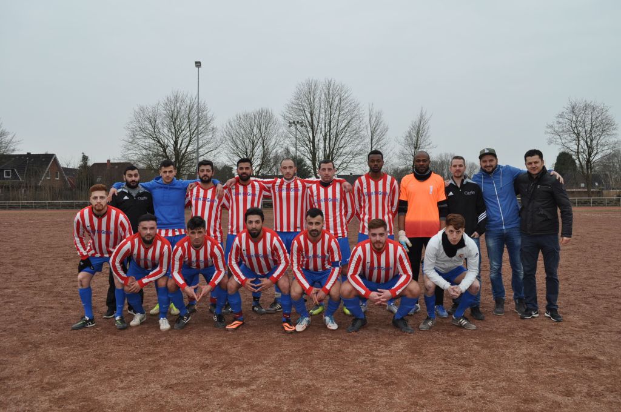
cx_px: 310
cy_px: 206
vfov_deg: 39.9
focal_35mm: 33
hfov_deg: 57.3
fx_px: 569
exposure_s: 1/200
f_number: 6.3
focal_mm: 22
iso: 200
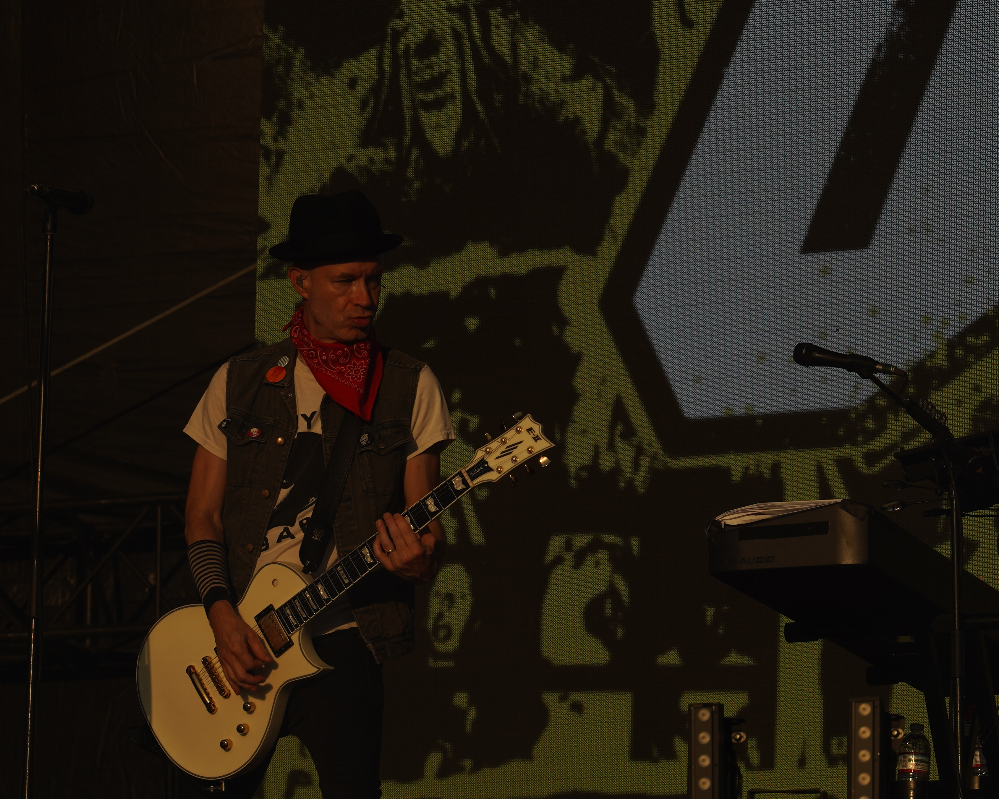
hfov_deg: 11.0
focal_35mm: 175
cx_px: 517
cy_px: 426
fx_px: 5174
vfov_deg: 8.8
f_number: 8
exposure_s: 1/1000
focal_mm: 105
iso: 100
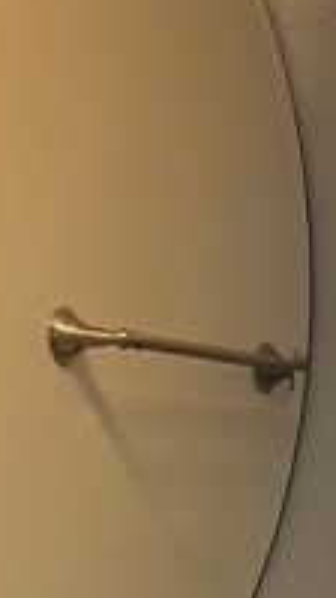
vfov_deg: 13.7
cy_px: 944
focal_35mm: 146
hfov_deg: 8.3
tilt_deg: -9.9
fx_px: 2311
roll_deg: -3.0
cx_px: 342
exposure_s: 1/165
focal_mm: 5.7
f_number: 1.5
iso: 50
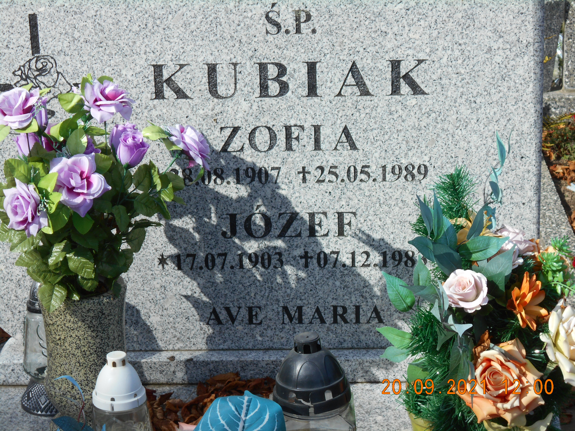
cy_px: 216
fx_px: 1429
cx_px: 288
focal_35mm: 86
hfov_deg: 22.8
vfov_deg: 17.2
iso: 80
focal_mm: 15.4
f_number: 6.3
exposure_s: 1/320
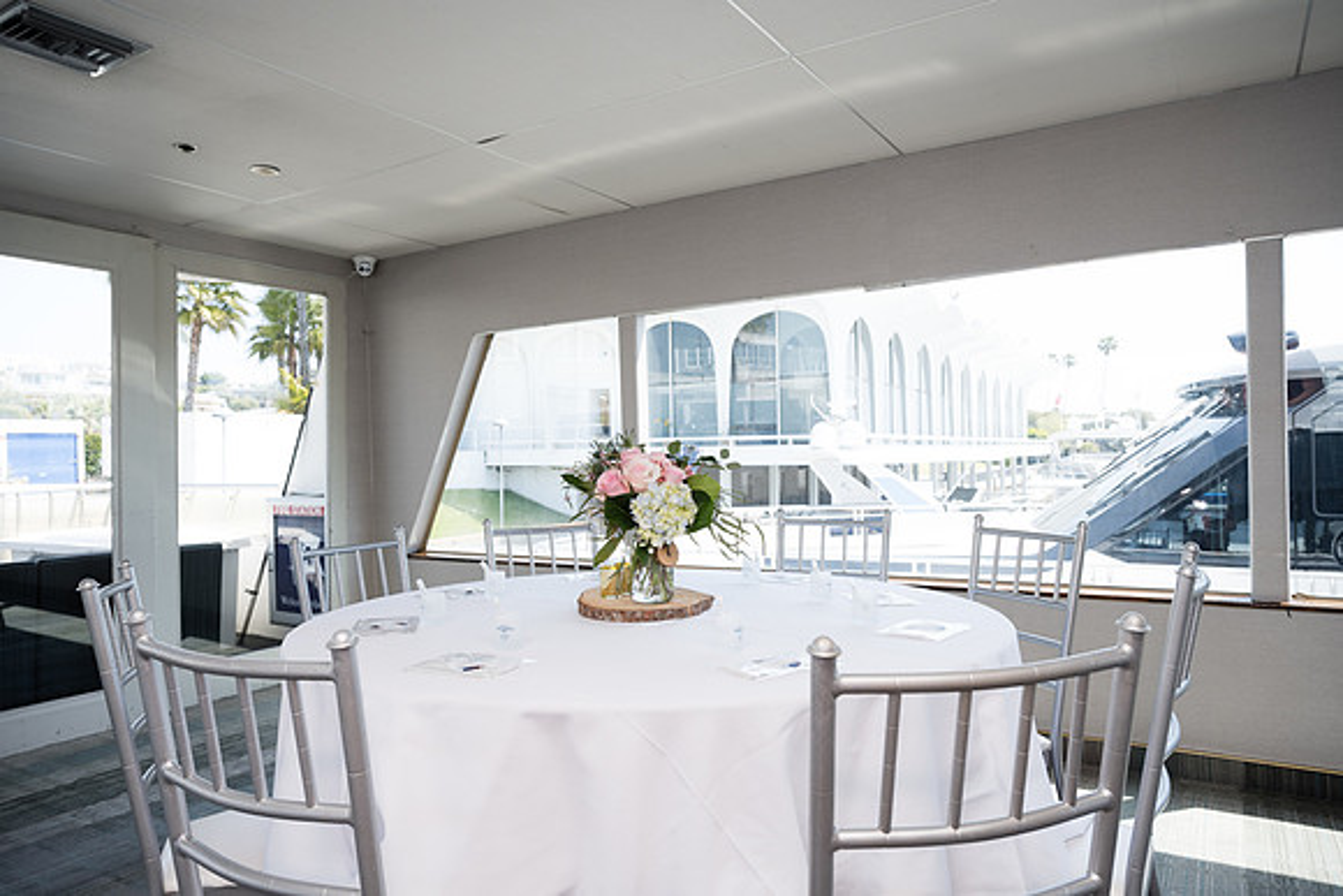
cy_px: 448
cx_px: 672
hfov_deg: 72.6
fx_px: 914
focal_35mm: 24
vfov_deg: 52.2
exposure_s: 1/200
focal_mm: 24.5
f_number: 5.6
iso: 200
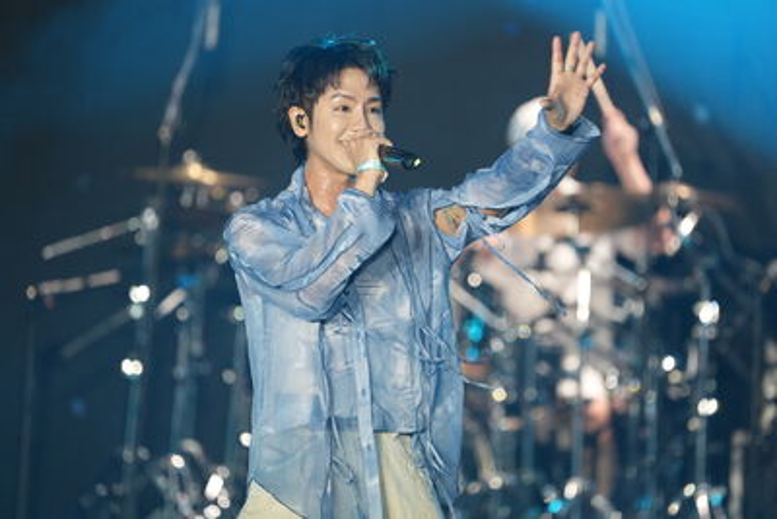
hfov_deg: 4.1
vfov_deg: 2.8
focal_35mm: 500
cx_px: 388
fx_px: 10795
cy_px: 260
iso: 4000
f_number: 6.3
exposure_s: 1/400
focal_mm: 500
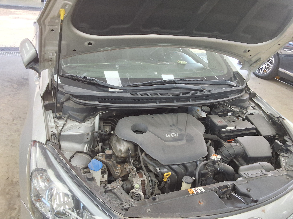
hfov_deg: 63.4
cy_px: 110
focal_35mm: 28
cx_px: 146
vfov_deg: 49.7
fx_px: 237
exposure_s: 1/60
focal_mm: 2.91
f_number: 1.9
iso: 50
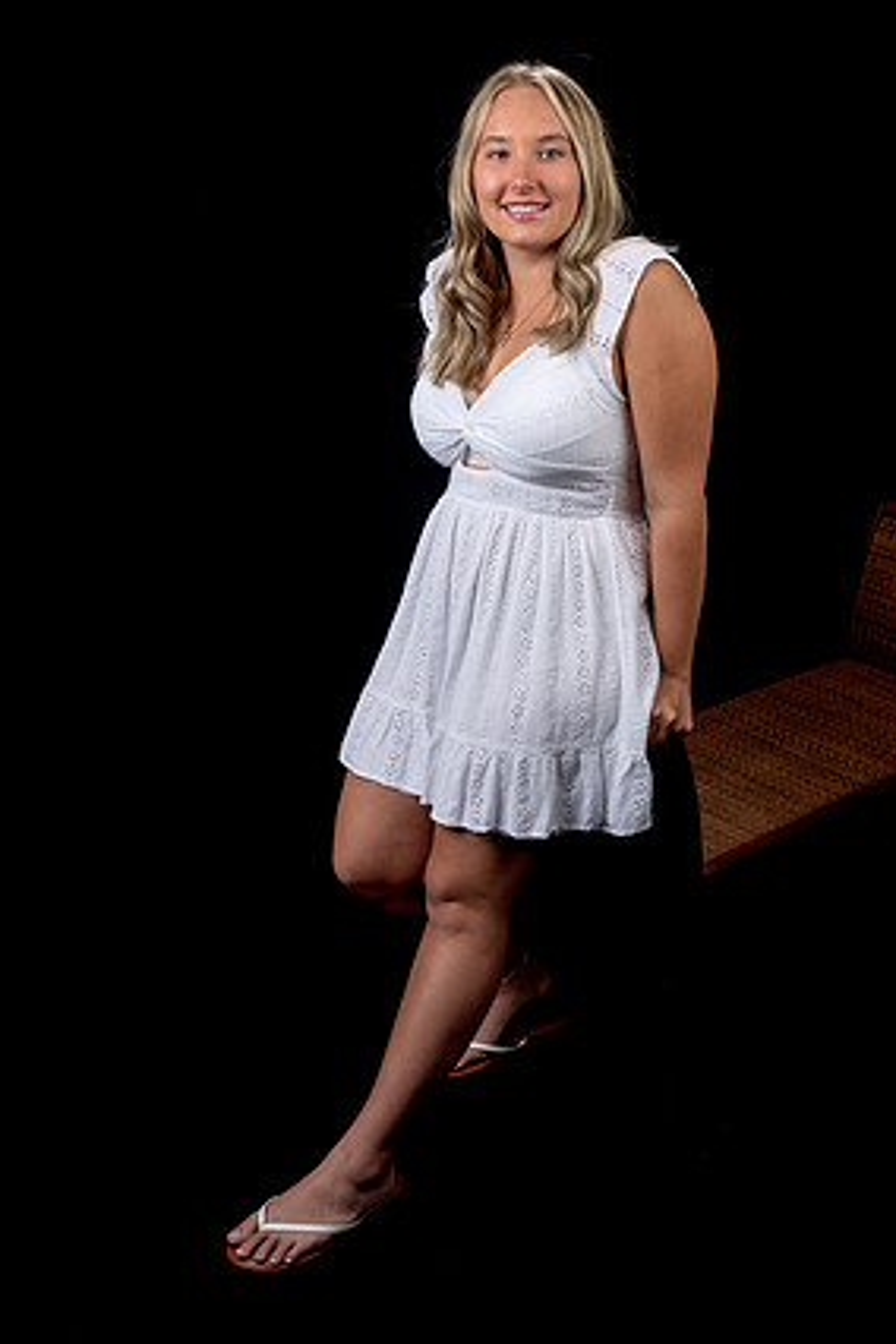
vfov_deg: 51.9
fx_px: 1381
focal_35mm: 37
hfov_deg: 35.9
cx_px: 454
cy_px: 647
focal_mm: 35
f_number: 5.6
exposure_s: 1/160
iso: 100
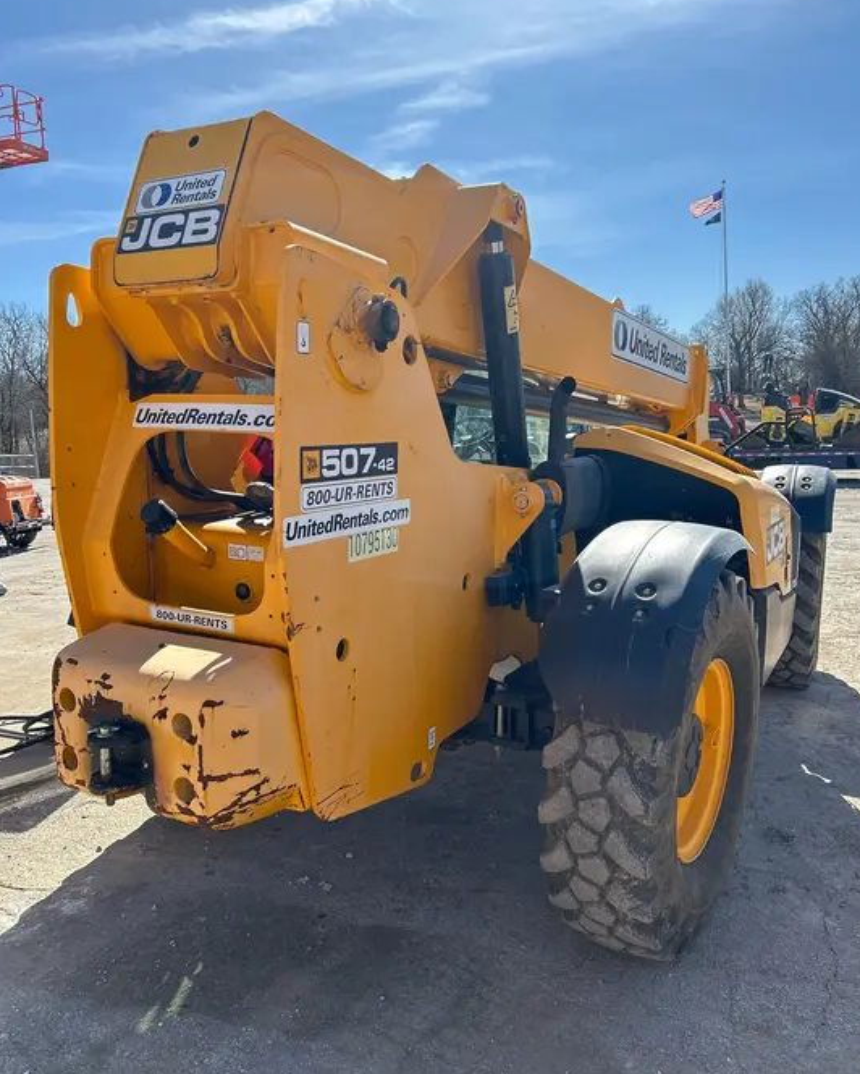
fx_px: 890
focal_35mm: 28
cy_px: 543
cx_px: 441
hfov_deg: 51.6
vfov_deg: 62.2
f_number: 1.5
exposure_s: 1/2841
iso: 50
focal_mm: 5.7
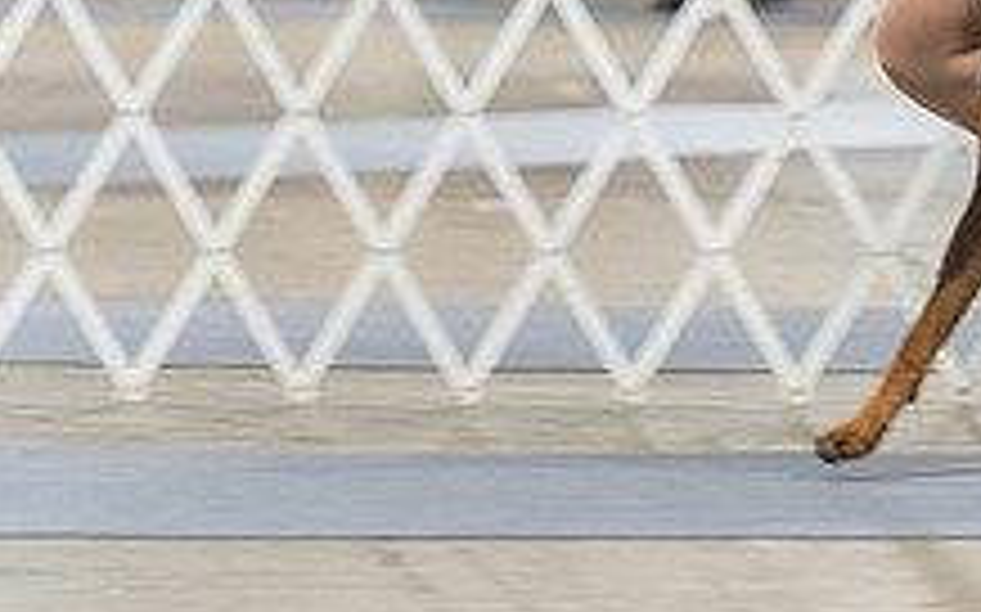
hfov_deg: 5.2
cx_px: 826
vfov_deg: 3.2
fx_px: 10876
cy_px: -81
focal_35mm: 407
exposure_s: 1/160
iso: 2500
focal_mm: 129
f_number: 2.8
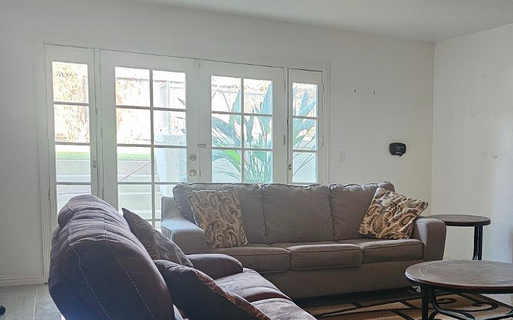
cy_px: 218
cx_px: 461
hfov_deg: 41.0
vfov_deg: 28.4
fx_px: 629
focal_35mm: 45
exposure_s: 1/60
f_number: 1.7
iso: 800
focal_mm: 6.3
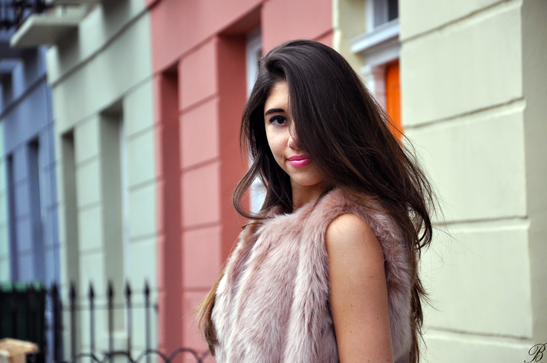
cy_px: 182
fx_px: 2231
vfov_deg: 9.3
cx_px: 274
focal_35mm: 147
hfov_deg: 14.0
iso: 720
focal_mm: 98
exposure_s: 1/1000
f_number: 5.6
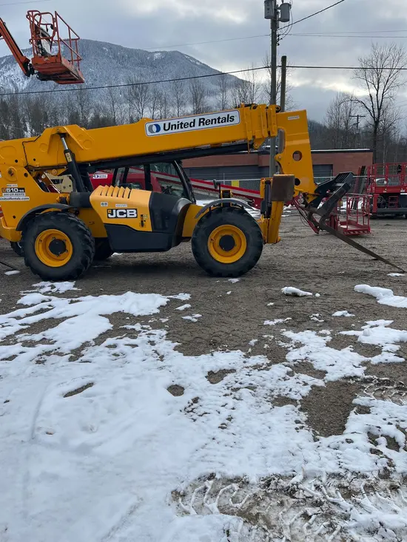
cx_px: 204
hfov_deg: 53.1
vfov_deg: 67.3
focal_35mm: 26
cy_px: 271
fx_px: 407
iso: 50
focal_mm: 5.1
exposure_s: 1/1497
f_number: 1.6
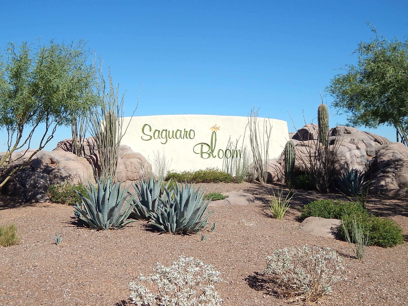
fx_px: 448
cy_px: 153
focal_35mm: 38
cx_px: 204
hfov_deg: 49.0
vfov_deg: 37.7
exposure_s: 1/500
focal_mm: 6.8
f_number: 6.9
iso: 125
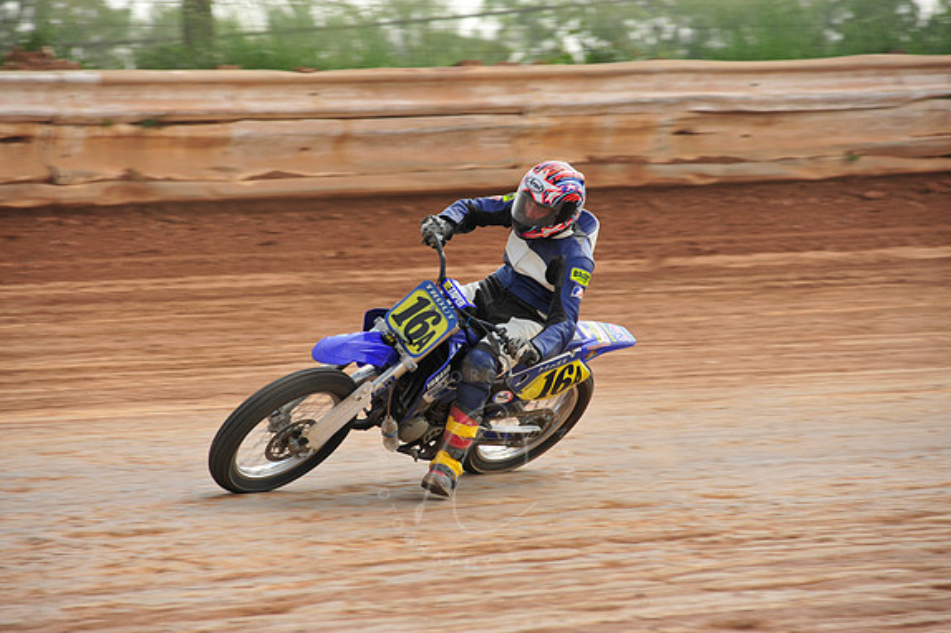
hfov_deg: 10.2
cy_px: 316
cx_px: 474
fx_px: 5333
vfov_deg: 6.8
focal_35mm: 202
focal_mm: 200
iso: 200
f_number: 6.3
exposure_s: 1/400
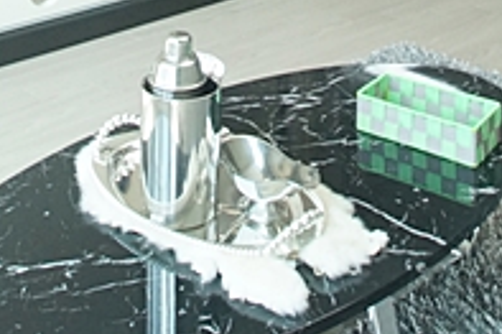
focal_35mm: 61
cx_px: 232
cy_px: -321
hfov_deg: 32.9
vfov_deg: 16.9
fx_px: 850
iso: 800
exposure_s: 1/50
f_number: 9
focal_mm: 10
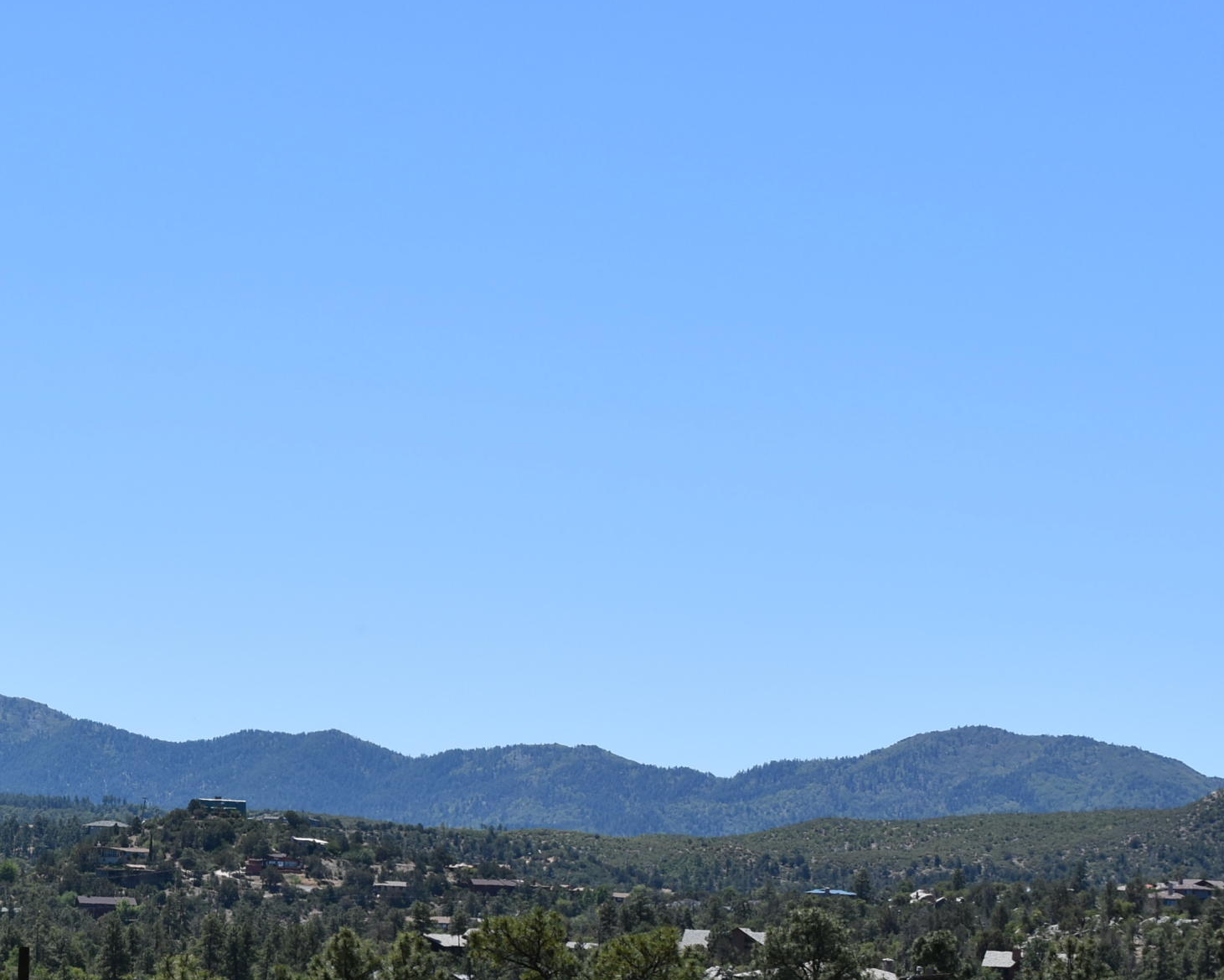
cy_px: 776
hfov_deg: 12.0
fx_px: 5759
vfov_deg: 9.7
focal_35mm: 159
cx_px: 117
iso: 200
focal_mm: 55
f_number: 8
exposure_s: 1/500
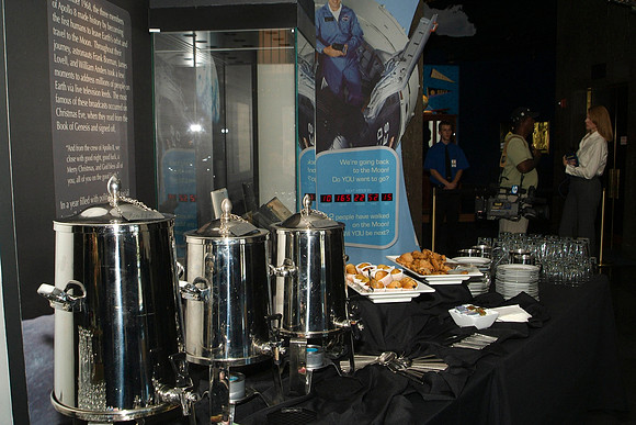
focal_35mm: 36
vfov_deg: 36.9
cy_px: 212
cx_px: 318
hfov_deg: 53.1
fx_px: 636
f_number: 9.5
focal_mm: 24
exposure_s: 1/90
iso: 800
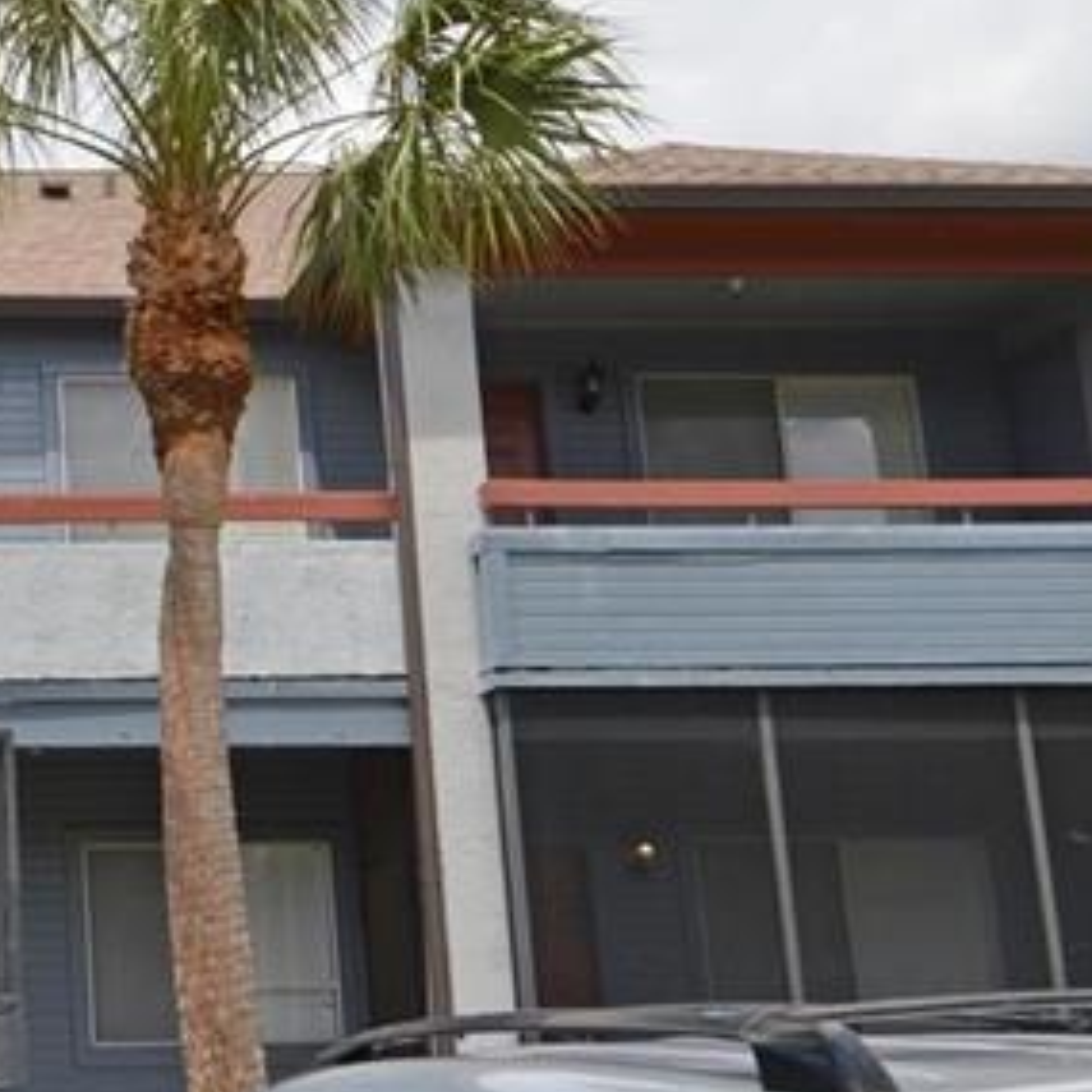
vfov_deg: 26.9
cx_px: -272
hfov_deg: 24.1
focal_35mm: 64
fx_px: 2284
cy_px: 529
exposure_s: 1/200
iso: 100
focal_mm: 14
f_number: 9
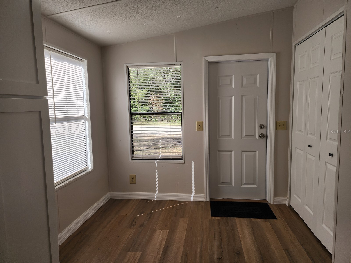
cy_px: 132
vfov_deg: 58.9
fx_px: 233
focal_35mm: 23
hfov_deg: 73.9
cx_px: 176
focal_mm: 6.4
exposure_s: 1/183
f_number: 1.8
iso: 12
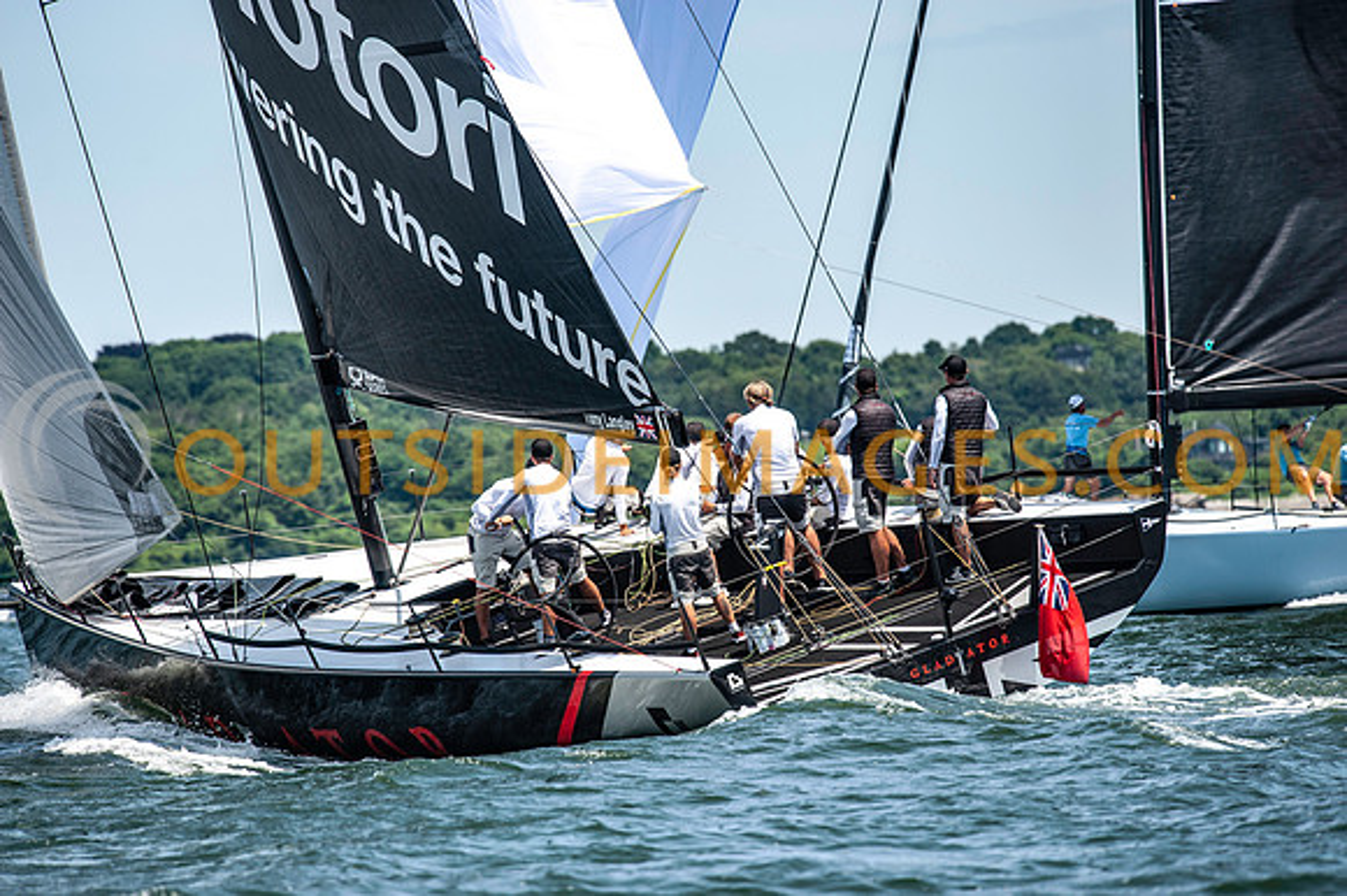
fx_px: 11218
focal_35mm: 300
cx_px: 674
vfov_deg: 4.6
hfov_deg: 6.9
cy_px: 448
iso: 250
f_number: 5.6
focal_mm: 300
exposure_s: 1/1600
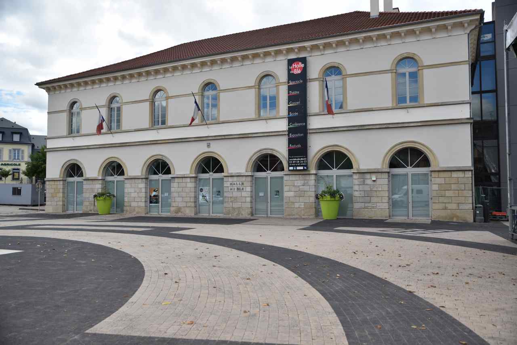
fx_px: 431
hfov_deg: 61.9
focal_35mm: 30
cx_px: 258
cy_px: 172
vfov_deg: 43.6
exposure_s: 1/1600
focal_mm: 30
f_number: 3.2
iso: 100
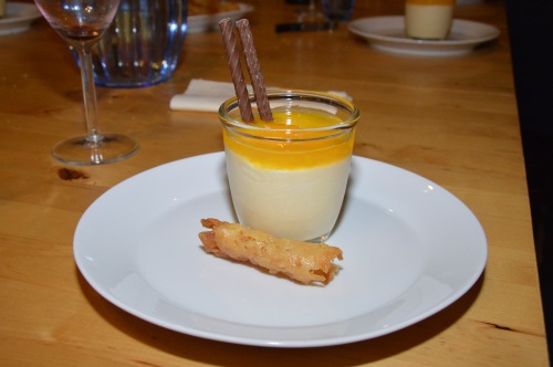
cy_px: 184
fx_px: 621
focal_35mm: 40
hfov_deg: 48.0
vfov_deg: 32.9
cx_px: 276
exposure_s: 1/60
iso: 1600
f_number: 8
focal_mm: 27
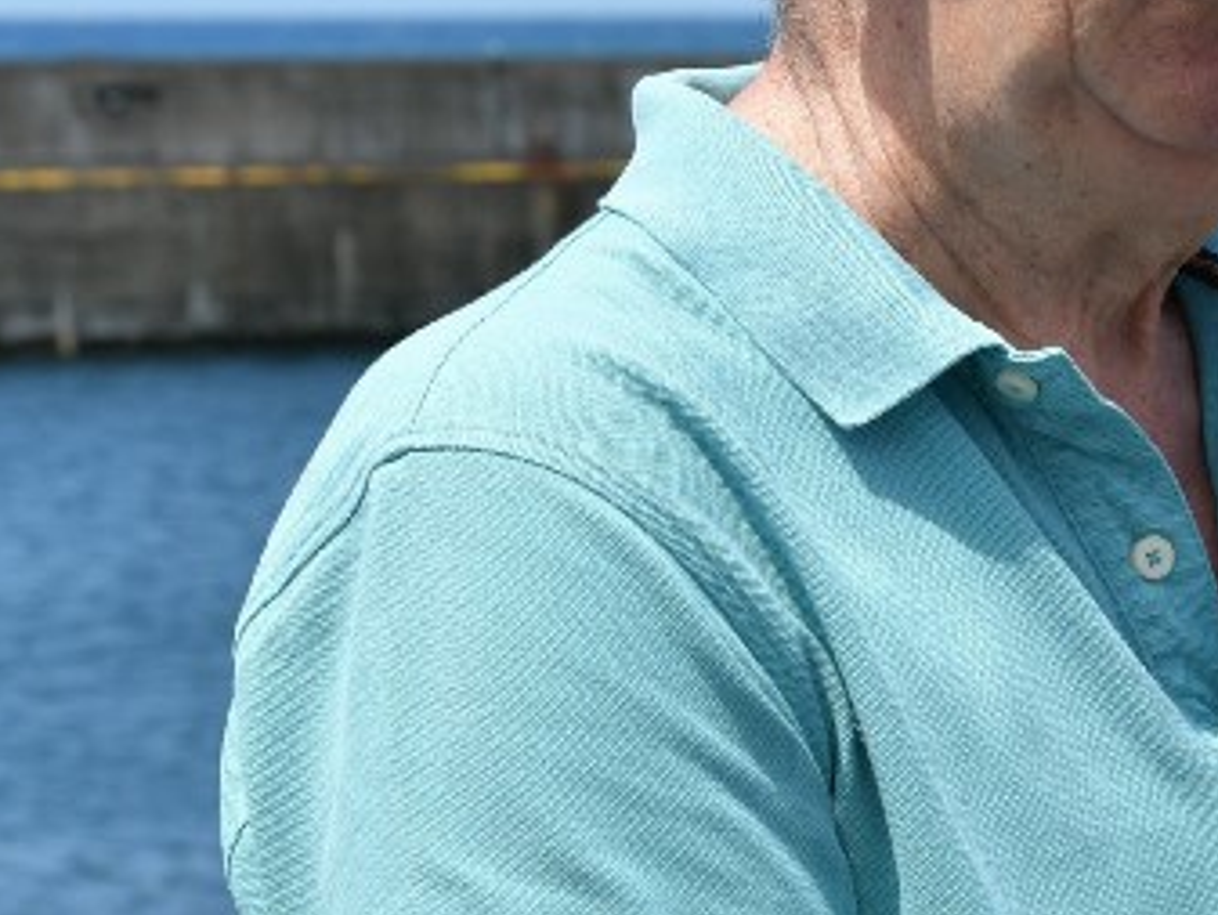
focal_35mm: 210
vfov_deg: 7.1
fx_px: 7392
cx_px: 1406
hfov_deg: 9.3
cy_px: 224
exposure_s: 1/250
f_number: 8
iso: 110
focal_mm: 48
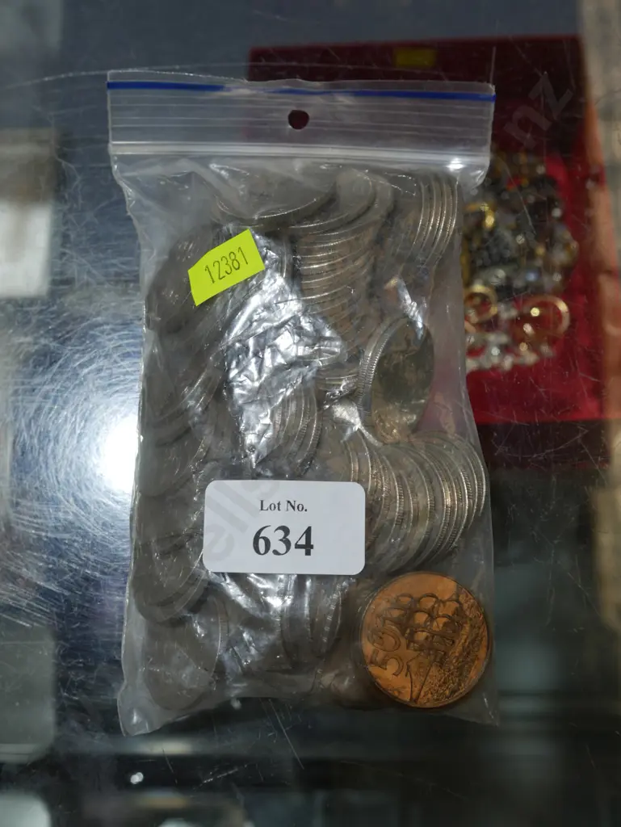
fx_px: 956
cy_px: 414
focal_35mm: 40
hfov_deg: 36.0
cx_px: 310
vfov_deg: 46.8
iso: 200
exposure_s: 1/60
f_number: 5.6
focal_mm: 20
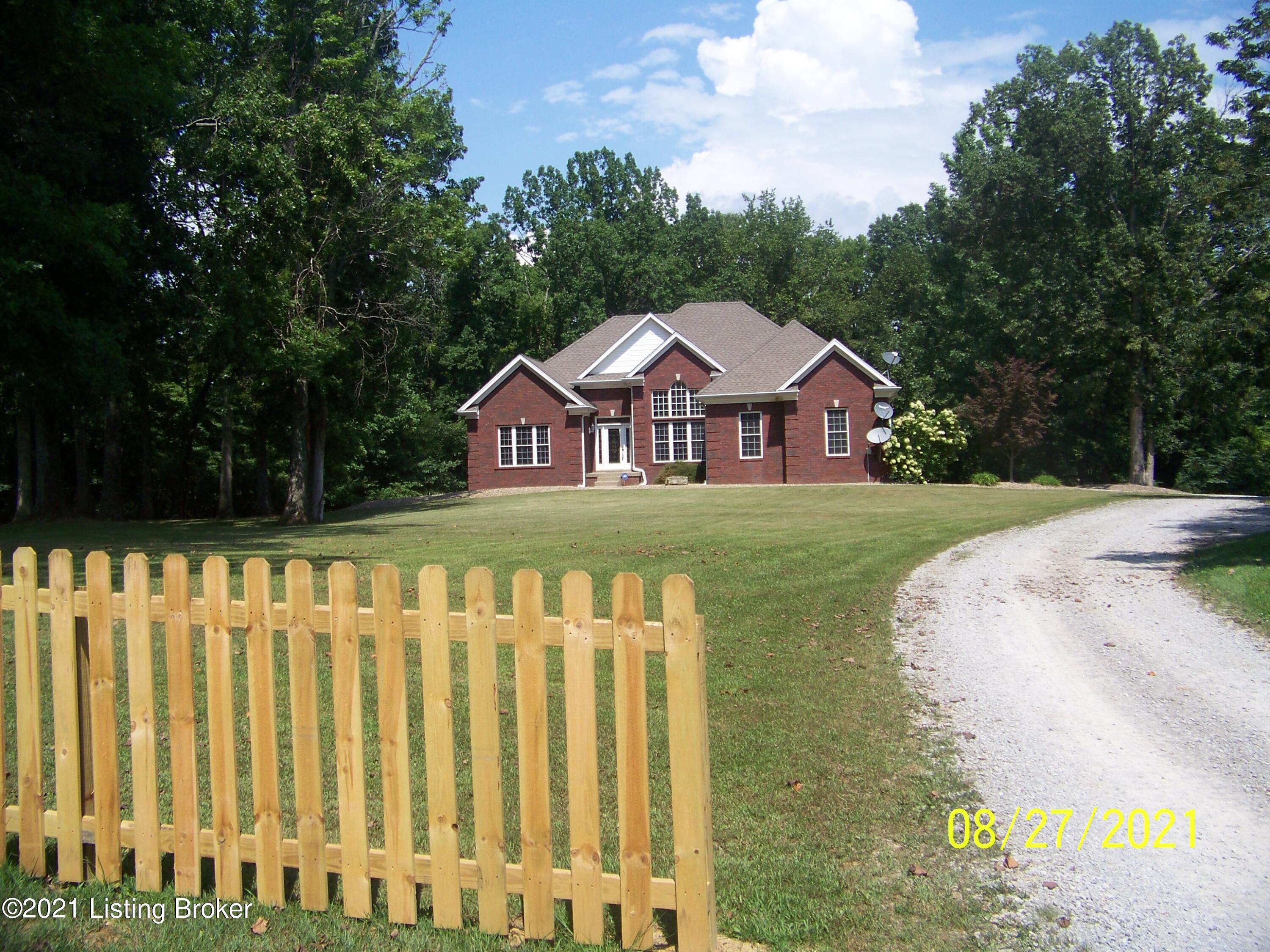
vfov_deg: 39.7
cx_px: 635
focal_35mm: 36
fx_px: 1321
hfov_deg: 51.4
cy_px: 476
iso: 64
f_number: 2.8
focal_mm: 5.85
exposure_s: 1/1000
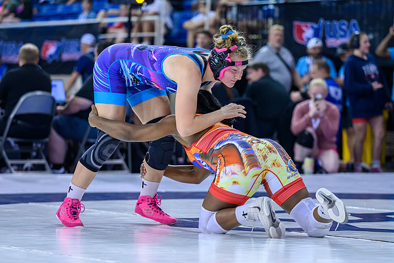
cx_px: 220
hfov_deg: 14.0
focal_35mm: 147
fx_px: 1606
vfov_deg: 9.4
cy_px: 161
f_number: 2.8
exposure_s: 1/800
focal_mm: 115
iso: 3200
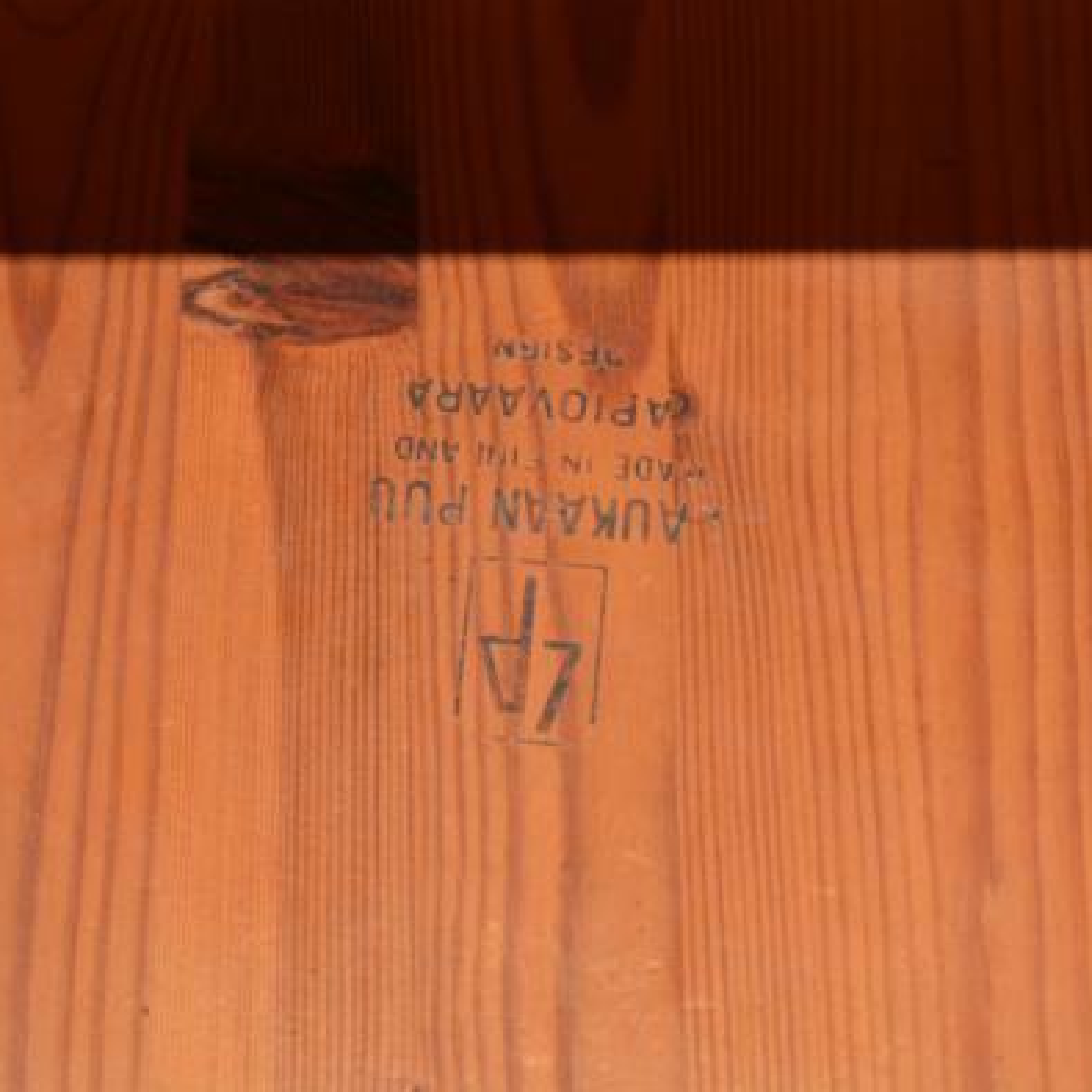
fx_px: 4283
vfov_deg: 14.5
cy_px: 547
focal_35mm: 120
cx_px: 448
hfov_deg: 14.5
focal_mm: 62
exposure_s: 1/100
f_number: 10
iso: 250
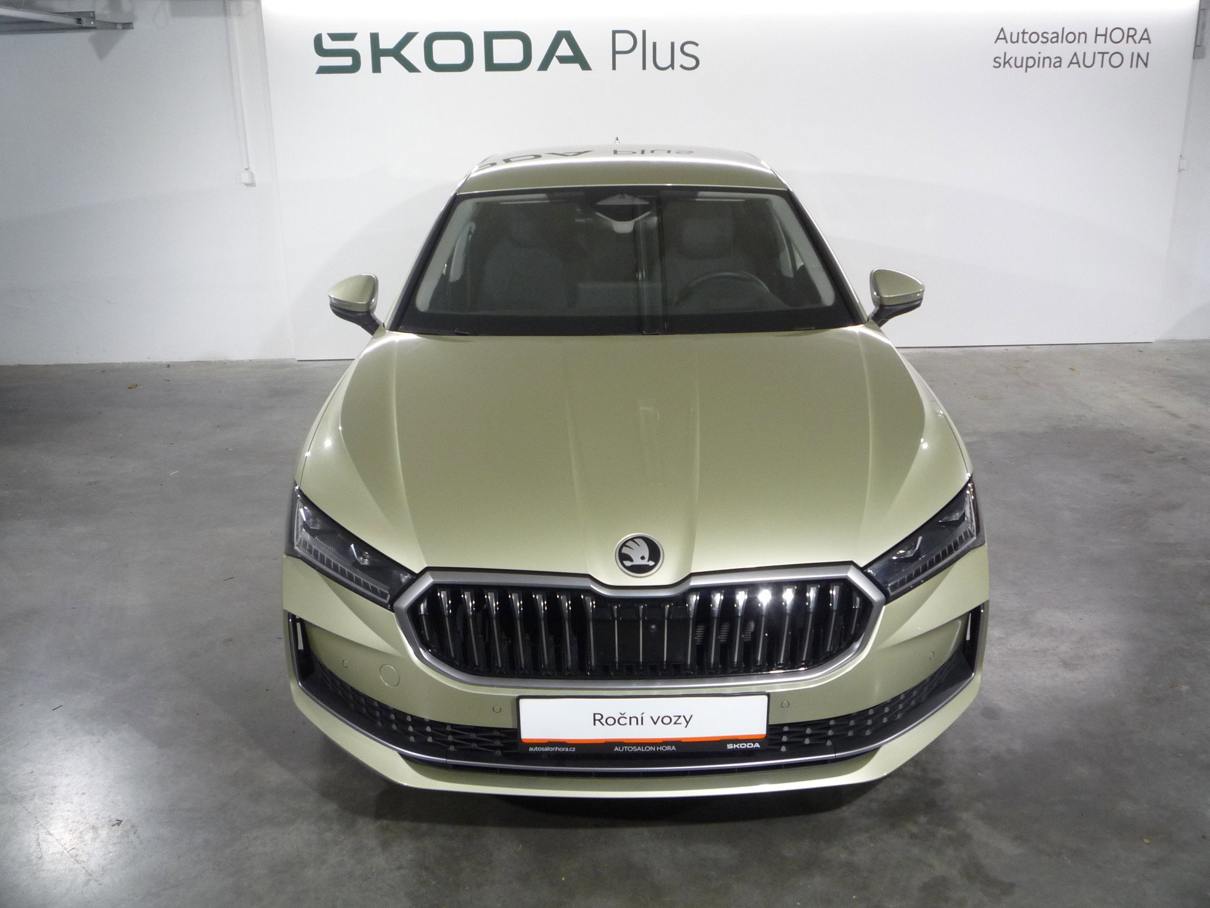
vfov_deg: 46.8
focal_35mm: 30
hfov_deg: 60.0
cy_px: 454
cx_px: 605
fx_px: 1049
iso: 200
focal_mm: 5.2
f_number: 3.3
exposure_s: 1/30
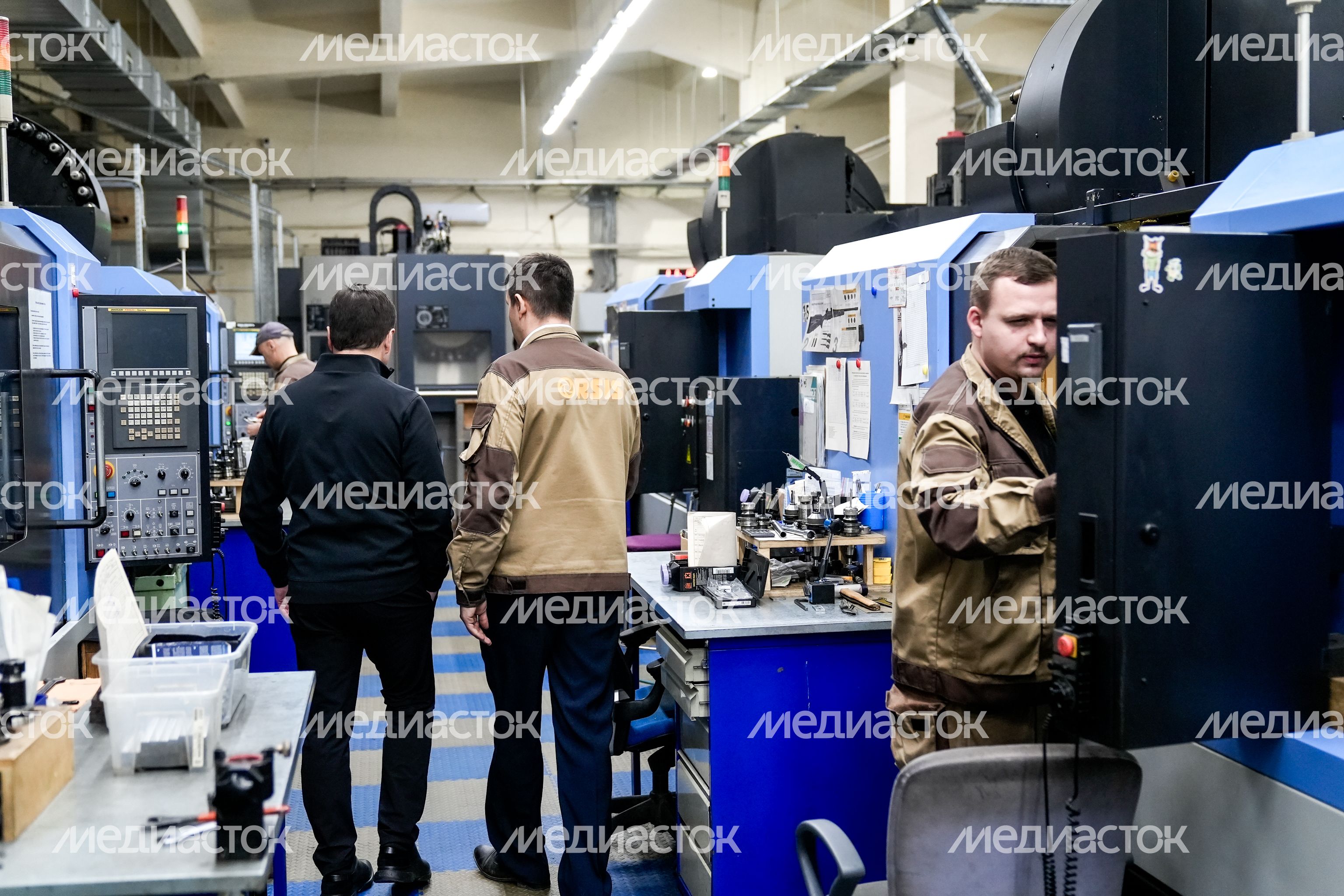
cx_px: 672
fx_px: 1531
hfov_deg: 47.4
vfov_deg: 32.6
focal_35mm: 41
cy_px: 448
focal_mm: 41
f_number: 2.8
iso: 2500
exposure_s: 1/250
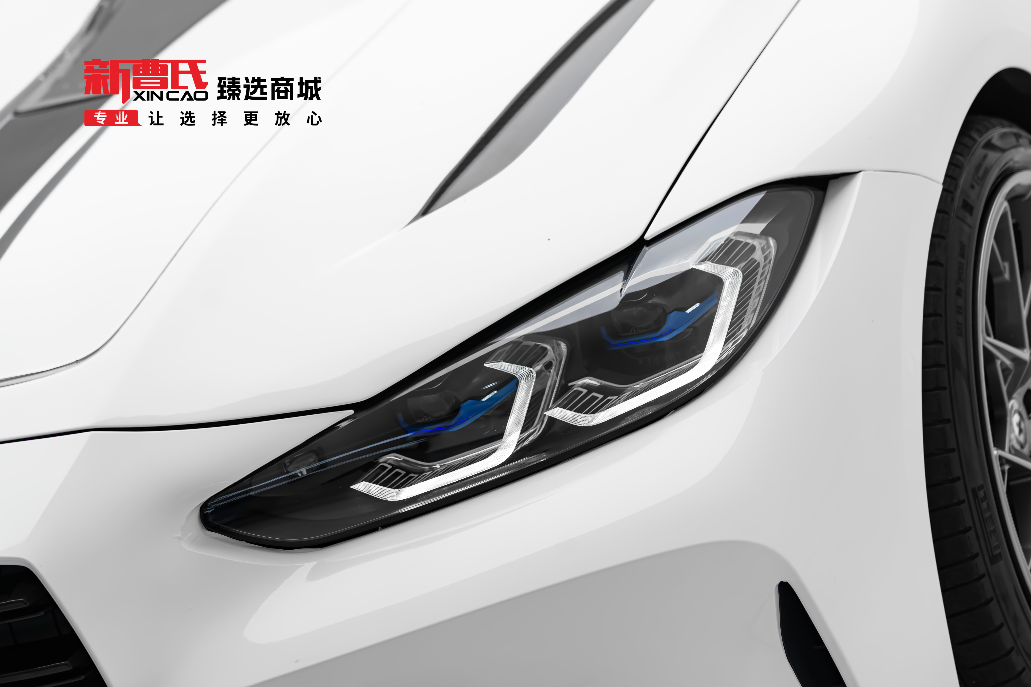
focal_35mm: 105
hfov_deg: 19.5
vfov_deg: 13.0
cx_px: 516
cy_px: 344
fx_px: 3007
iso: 200
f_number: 4
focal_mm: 105
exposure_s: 1/250
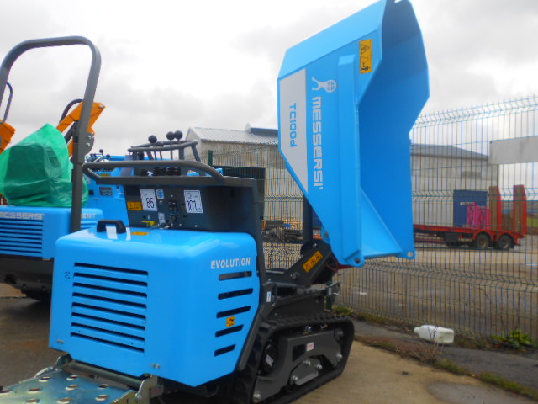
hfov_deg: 54.0
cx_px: 269
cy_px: 202
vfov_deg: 41.8
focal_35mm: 34
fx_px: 528
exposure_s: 1/250
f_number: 3.6
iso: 80
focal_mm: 5.8
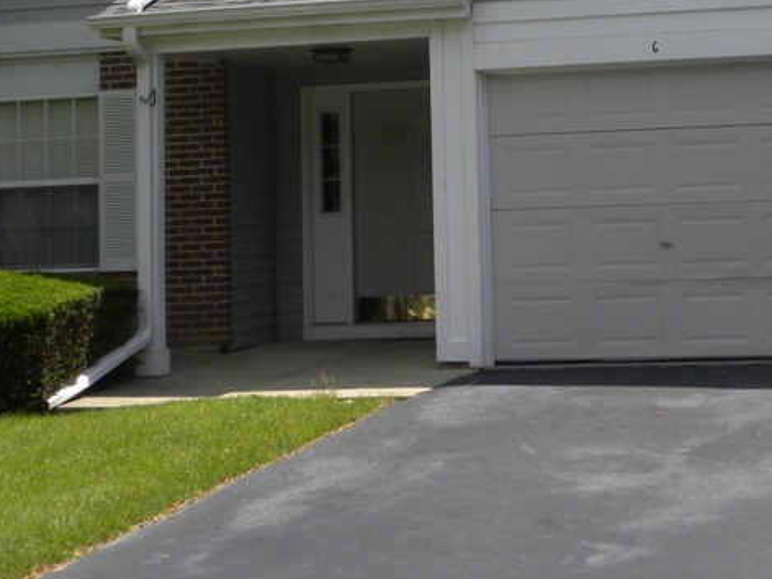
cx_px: 604
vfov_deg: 16.2
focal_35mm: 89
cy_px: -11
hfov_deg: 21.8
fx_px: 1985
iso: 64
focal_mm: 7.3
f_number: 5.6
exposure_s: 1/277
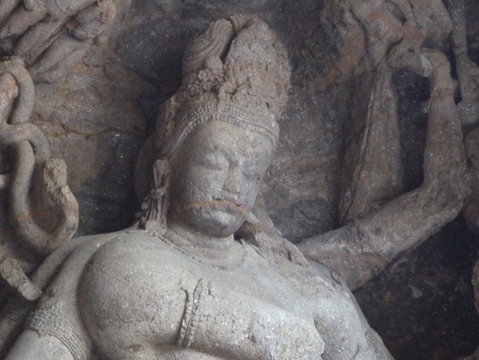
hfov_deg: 23.3
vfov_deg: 17.6
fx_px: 1162
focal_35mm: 84
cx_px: 240
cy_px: 180
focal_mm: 12.2
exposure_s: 1/4
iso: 400
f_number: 4.9
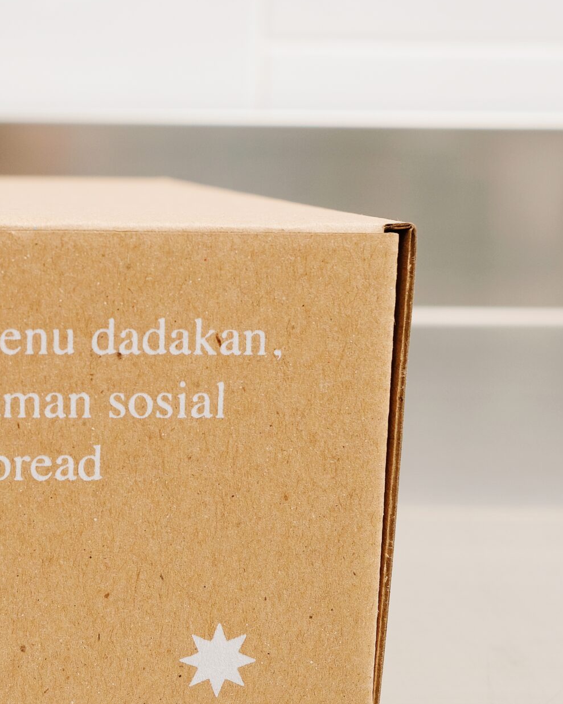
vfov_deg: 27.9
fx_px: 1417
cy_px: 361
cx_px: 0
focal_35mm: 68
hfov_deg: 21.7
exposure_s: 1/80
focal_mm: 23
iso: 500
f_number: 6.4
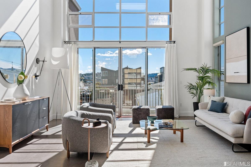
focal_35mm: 30
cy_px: 84
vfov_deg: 42.9
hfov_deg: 61.1
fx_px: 212
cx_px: 126
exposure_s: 1/160
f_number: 11
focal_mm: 30.5
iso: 400
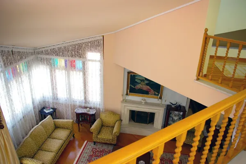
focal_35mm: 27
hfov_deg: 67.4
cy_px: 82
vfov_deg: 47.9
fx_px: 184
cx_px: 123
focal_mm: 18
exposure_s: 1/60
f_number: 4.5
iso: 200
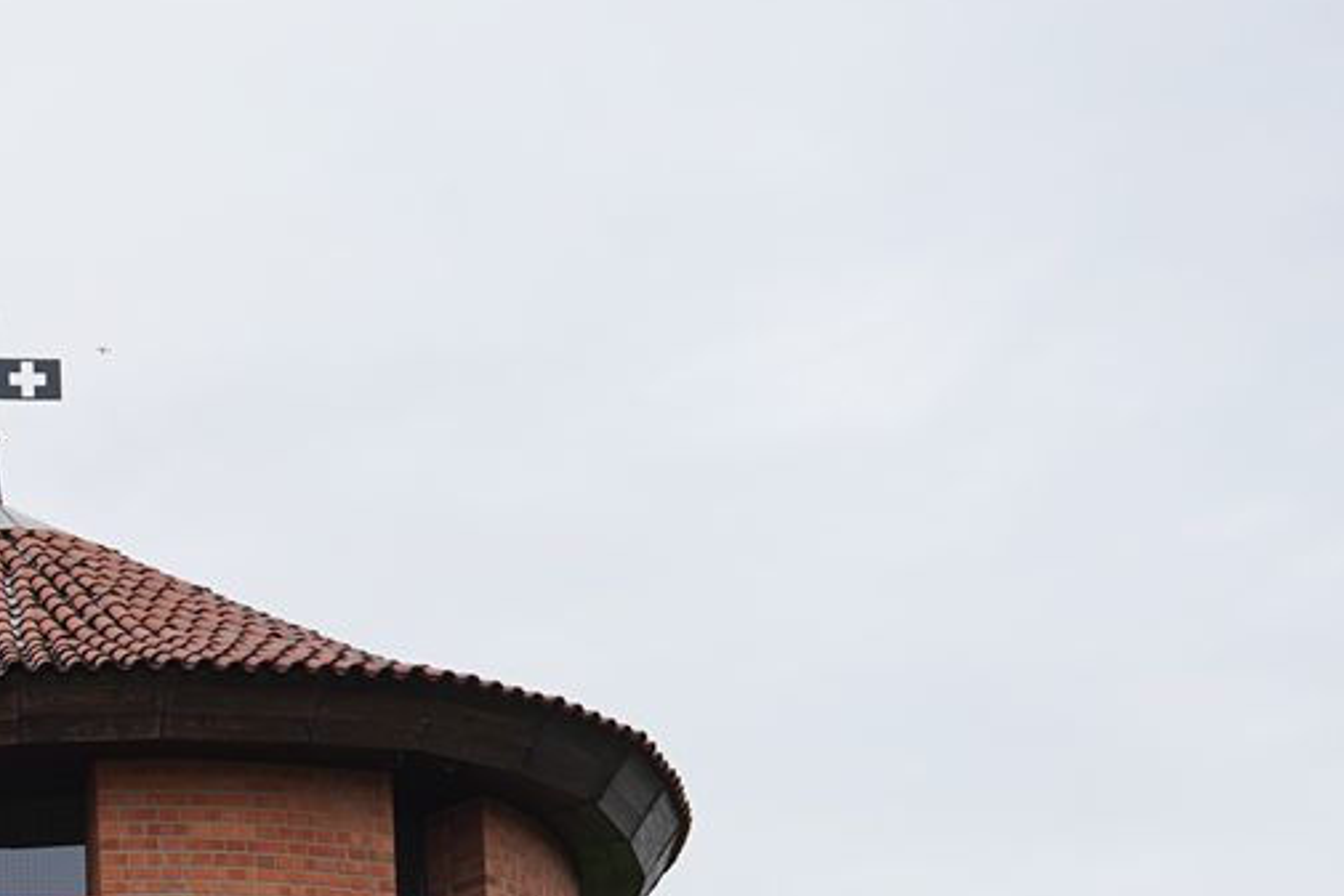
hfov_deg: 18.4
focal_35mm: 95
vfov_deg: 12.8
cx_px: -798
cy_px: 1712
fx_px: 3547
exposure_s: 1/100
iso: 100
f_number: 7.1
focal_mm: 24
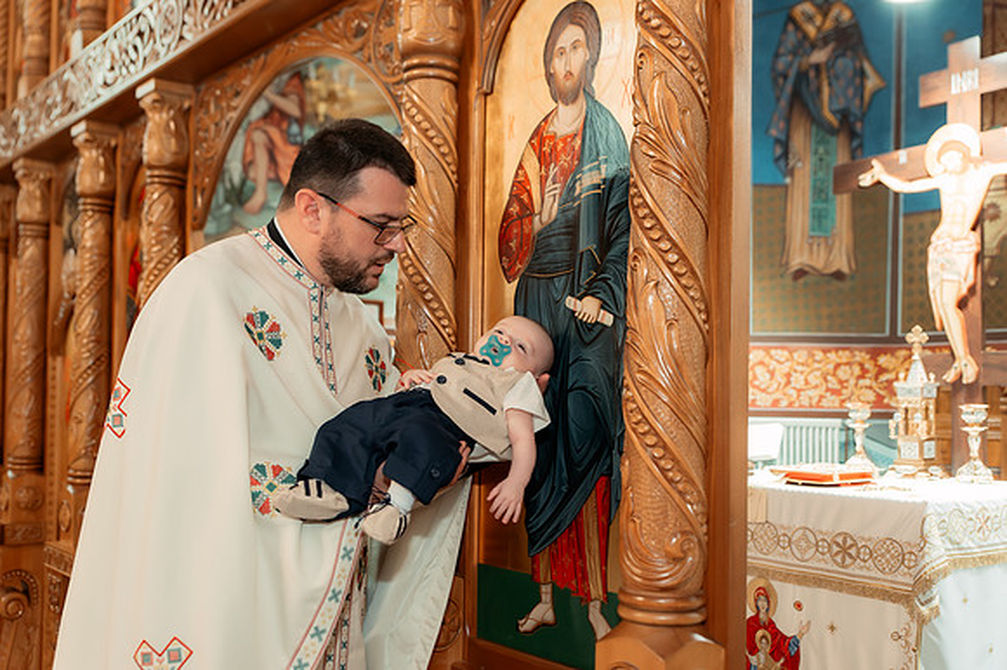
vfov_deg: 35.0
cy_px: 335
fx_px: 1062
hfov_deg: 50.7
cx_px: 504
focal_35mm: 38
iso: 2500
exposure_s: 1/160
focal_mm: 38
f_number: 3.5
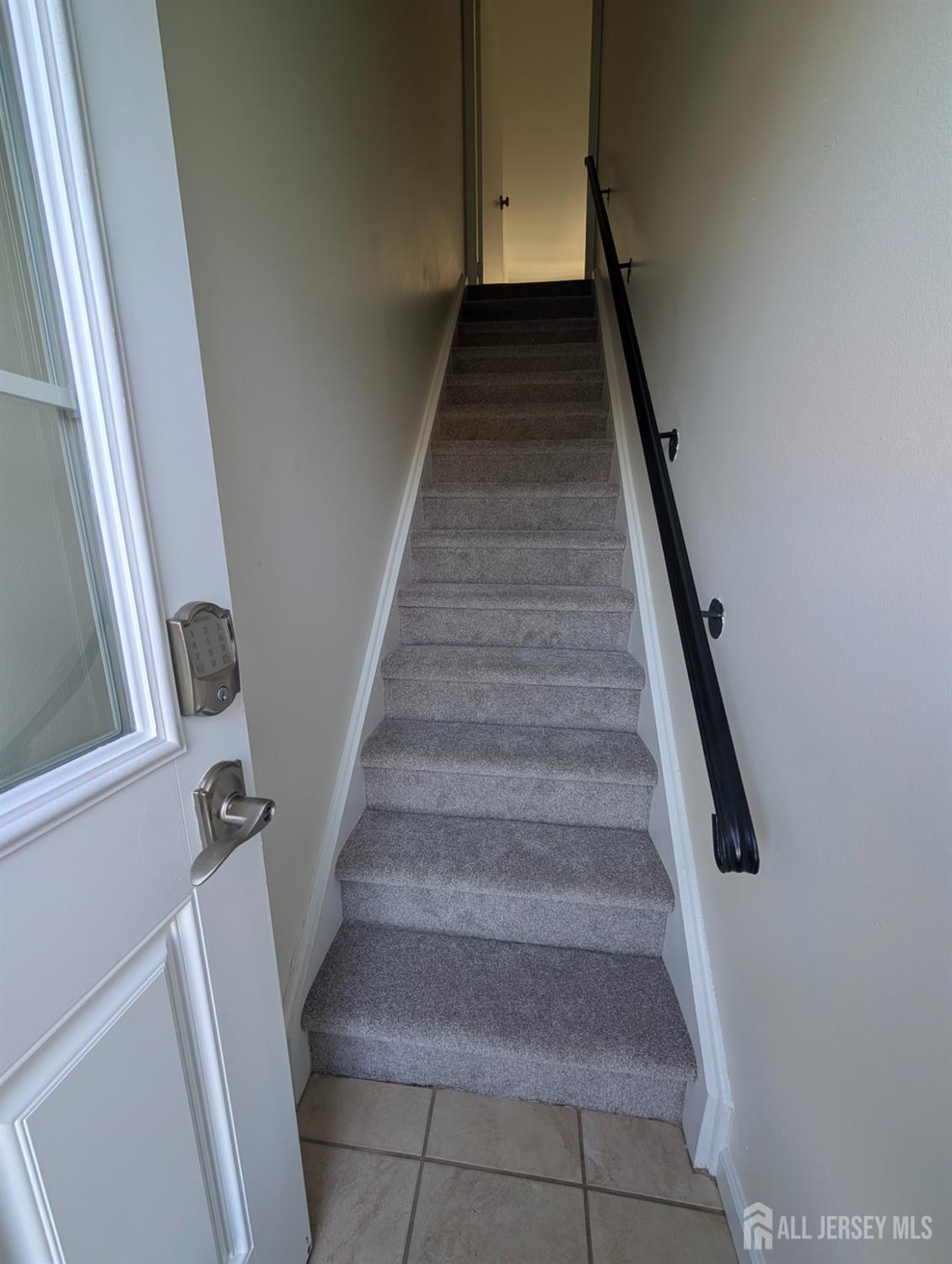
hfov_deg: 94.7
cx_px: 476
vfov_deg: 110.4
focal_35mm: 12
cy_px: 632
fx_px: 439
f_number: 1.7
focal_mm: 2.02
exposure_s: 1/74.1
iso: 52
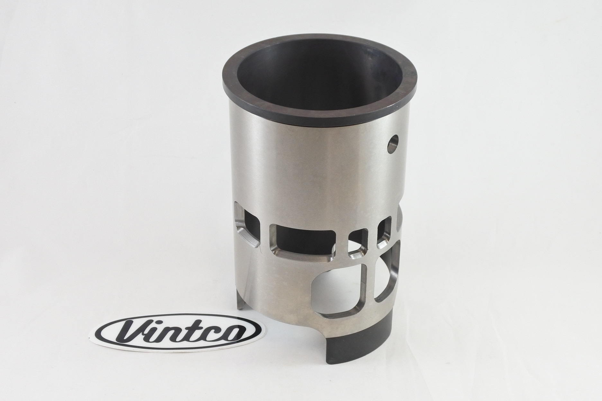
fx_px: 719
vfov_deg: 31.2
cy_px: 200
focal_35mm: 43
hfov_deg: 45.4
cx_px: 301
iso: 500
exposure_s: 1/125
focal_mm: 16.1
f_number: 4.5
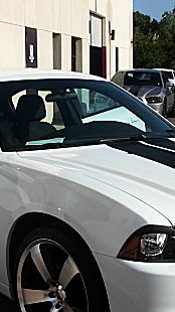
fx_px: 669
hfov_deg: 14.9
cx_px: 65
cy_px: 233
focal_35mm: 81
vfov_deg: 25.9
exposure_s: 1/200
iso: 50
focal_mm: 6.3
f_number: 7.9
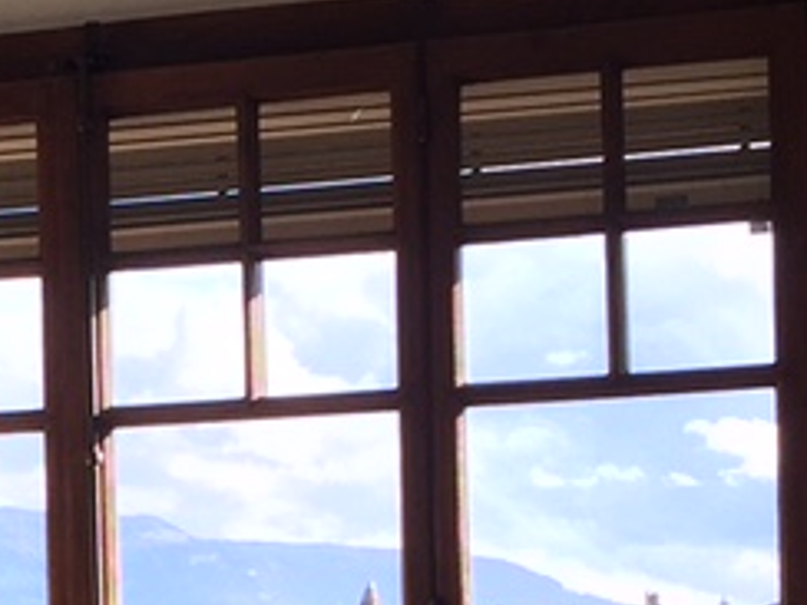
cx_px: -473
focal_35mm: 152
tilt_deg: -1.6
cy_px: 803
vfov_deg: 9.6
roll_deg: +2.5
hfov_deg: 12.3
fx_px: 3544
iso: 32
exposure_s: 1/124
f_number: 2.2
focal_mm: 4.15
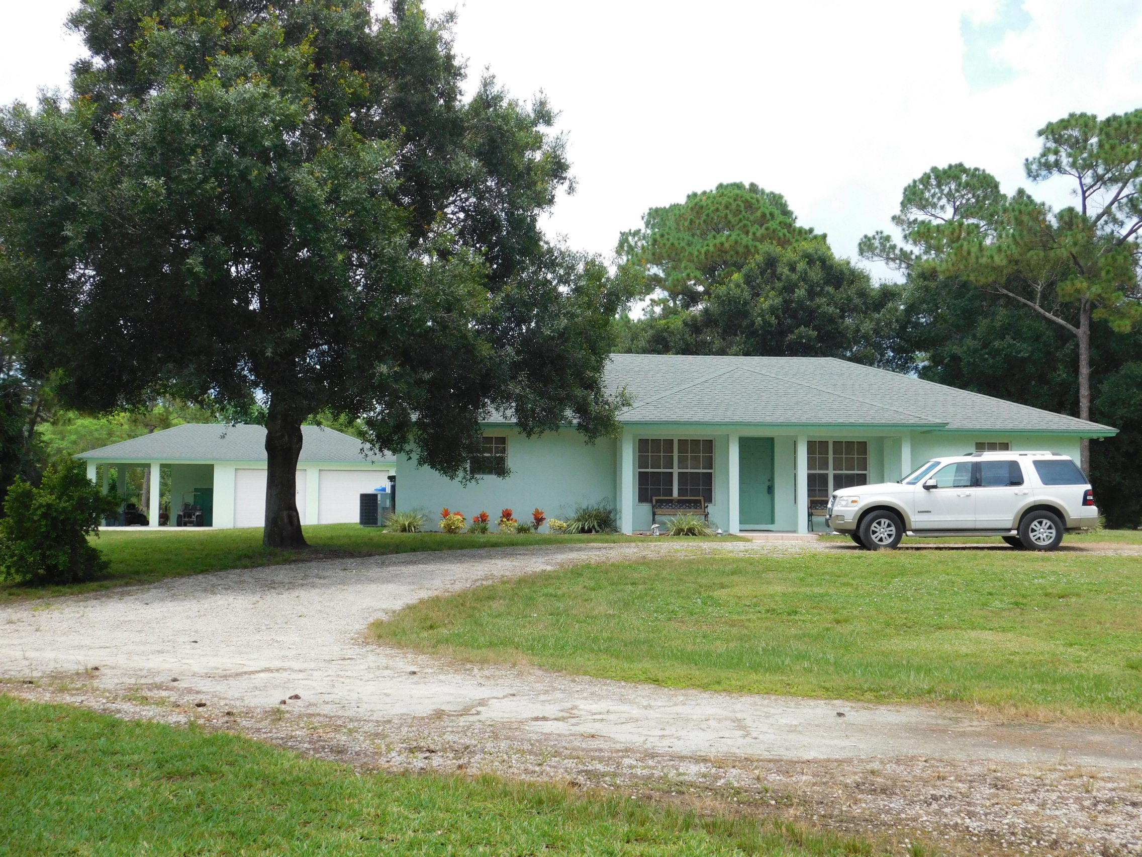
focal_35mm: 40
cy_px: 428
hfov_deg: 46.8
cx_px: 571
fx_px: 1320
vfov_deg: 36.0
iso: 125
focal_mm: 7.1
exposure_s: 1/400
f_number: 3.6
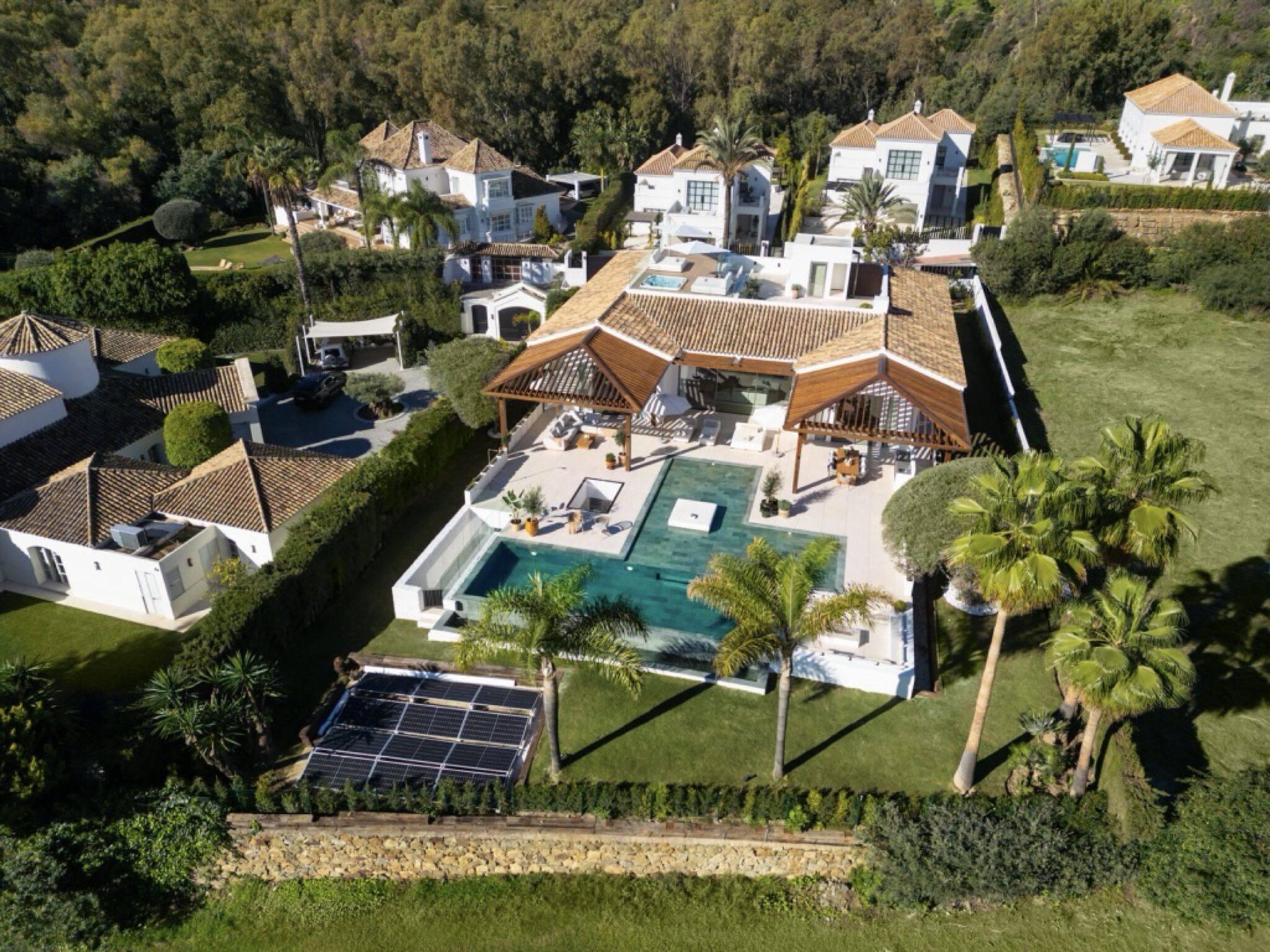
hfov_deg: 71.6
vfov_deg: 56.8
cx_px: 635
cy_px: 476
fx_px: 881
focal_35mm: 24
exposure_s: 1/3000
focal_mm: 6.72
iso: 100
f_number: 1.7
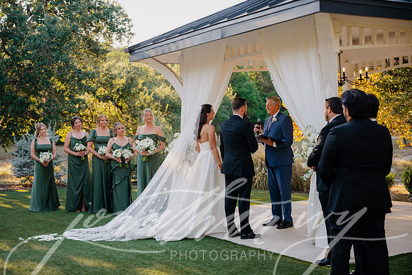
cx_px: 206
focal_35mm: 53
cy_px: 138
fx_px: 607
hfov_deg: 37.5
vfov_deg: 25.5
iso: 200
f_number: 2.8
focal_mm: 53
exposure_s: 1/640
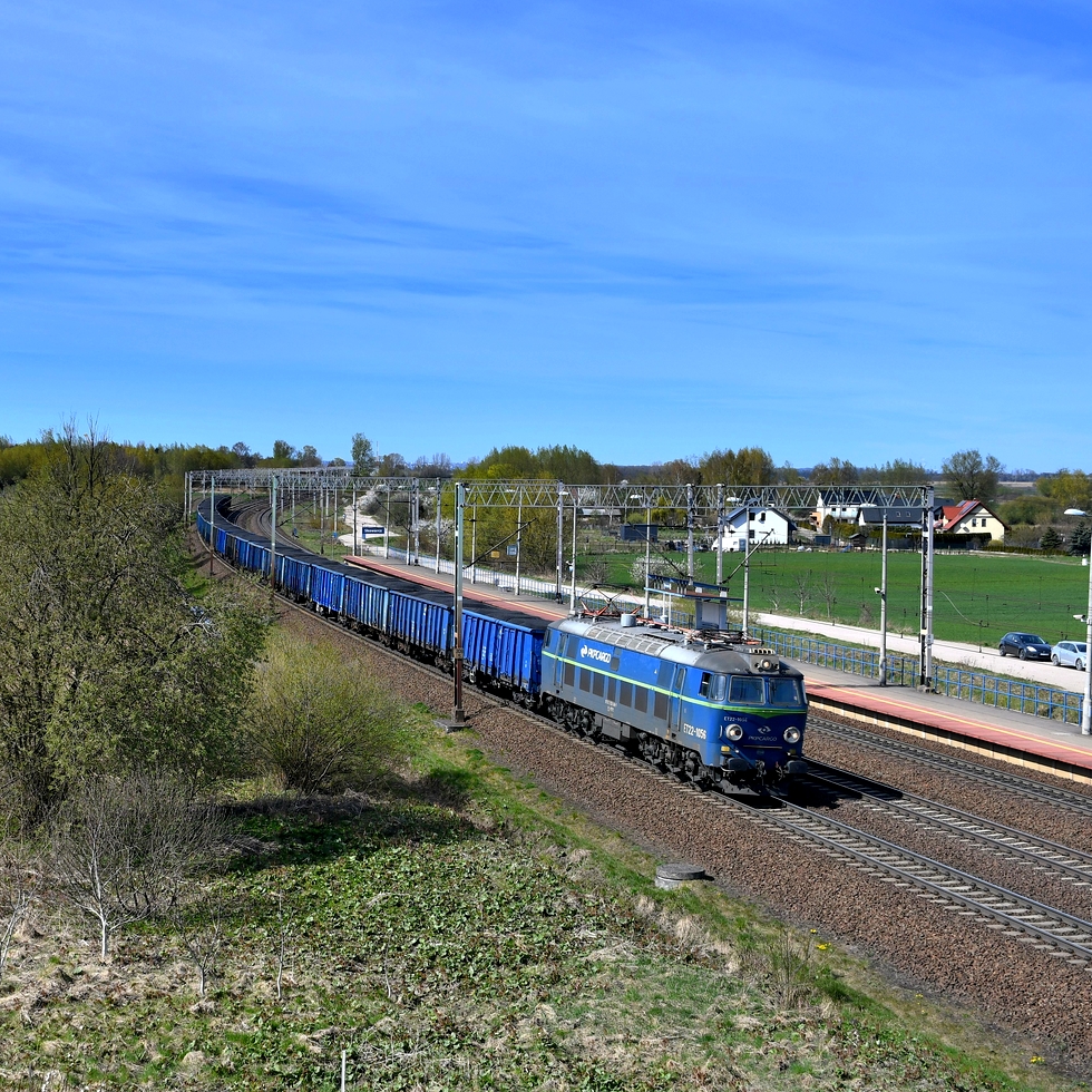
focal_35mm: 52
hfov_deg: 32.6
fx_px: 1856
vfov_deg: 32.8
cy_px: 550
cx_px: 400
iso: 100
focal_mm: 27
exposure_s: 1/640
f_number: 6.3
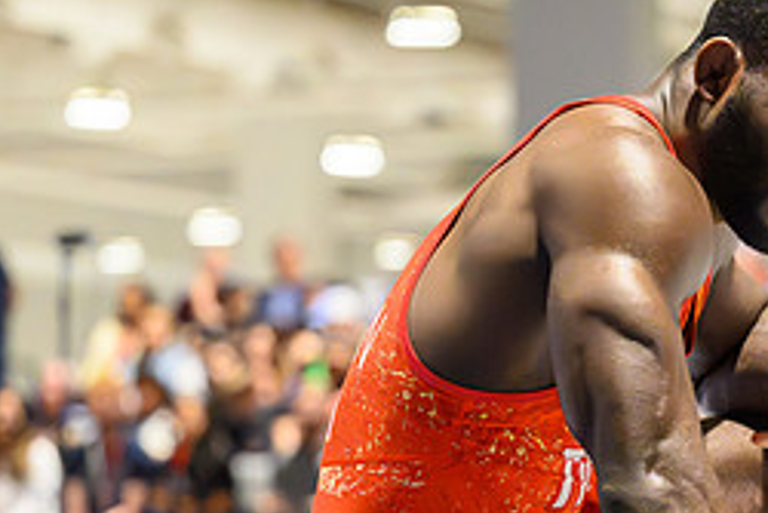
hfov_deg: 8.5
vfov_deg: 5.7
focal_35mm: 242
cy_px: 412
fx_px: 5165
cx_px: 774
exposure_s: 1/800
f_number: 2.8
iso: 10000
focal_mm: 84
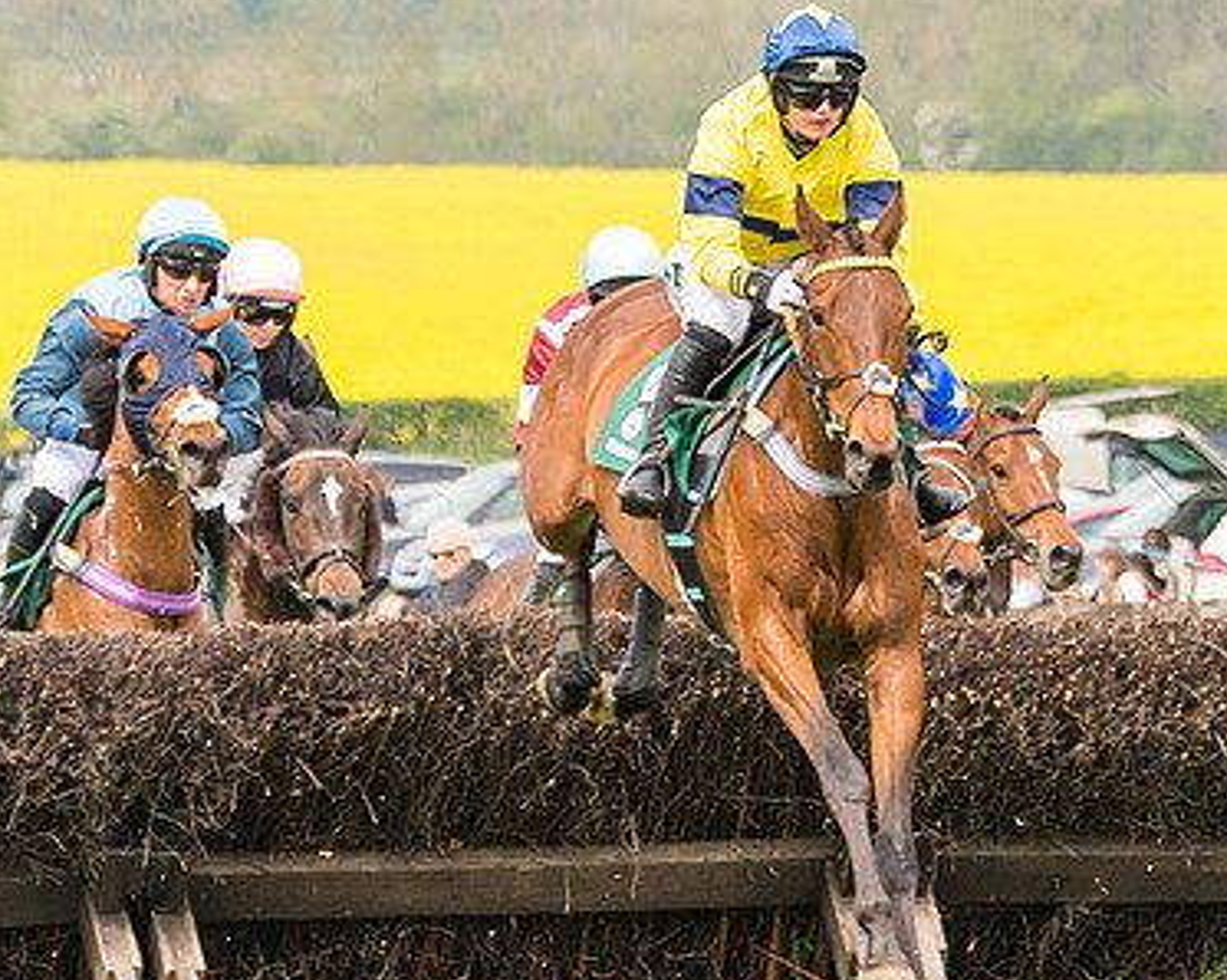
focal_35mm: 526
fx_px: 19091
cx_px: 805
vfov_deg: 2.9
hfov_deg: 3.7
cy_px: 418
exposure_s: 1/2000
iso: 400
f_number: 4
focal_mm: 110
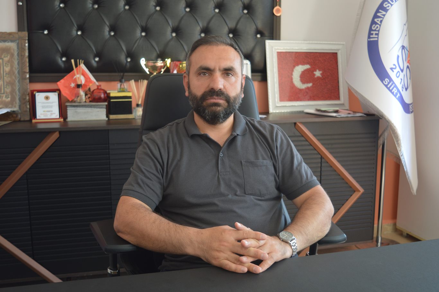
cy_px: 146
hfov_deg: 51.3
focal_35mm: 38
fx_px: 457
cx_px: 220
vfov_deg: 35.5
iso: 400
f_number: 4.5
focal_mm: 25
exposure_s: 1/80
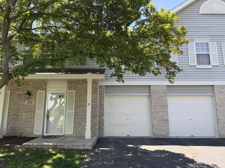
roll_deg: +1.6
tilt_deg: +8.9
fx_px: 156
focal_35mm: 24
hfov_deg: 71.6
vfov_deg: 56.8
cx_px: 112
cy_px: 84
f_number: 1.78
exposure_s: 1/728
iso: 80
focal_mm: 6.76
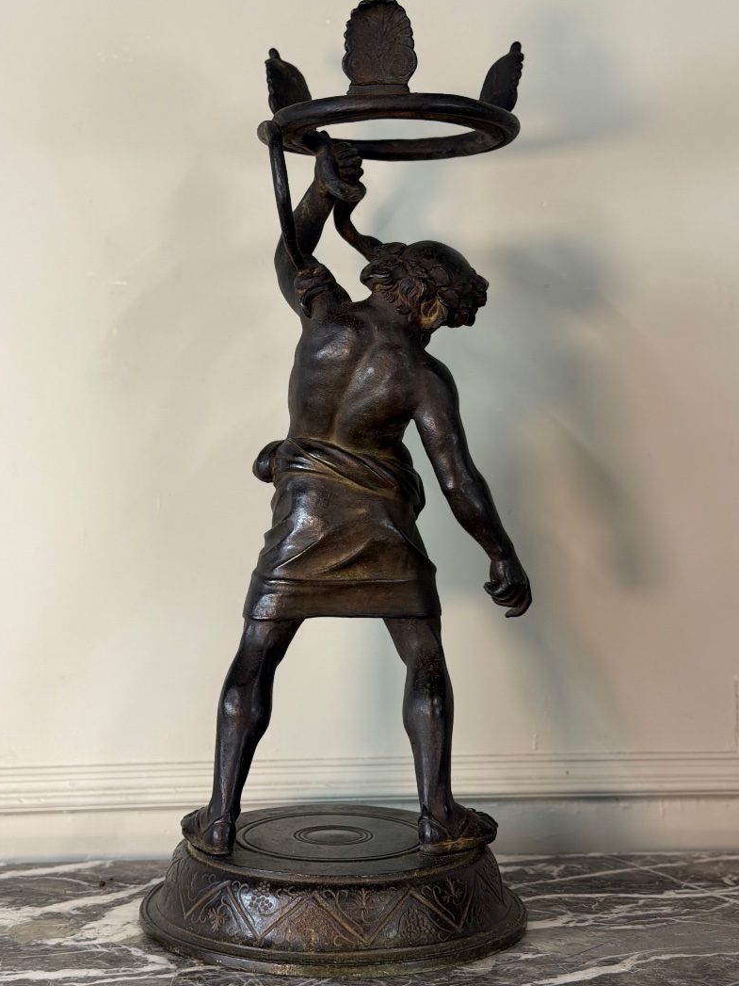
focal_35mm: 55
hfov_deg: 26.5
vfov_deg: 34.9
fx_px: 1566
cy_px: 436
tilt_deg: +0.9
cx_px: 335
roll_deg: +1.5
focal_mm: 6.76
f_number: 1.78
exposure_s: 1/50
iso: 125
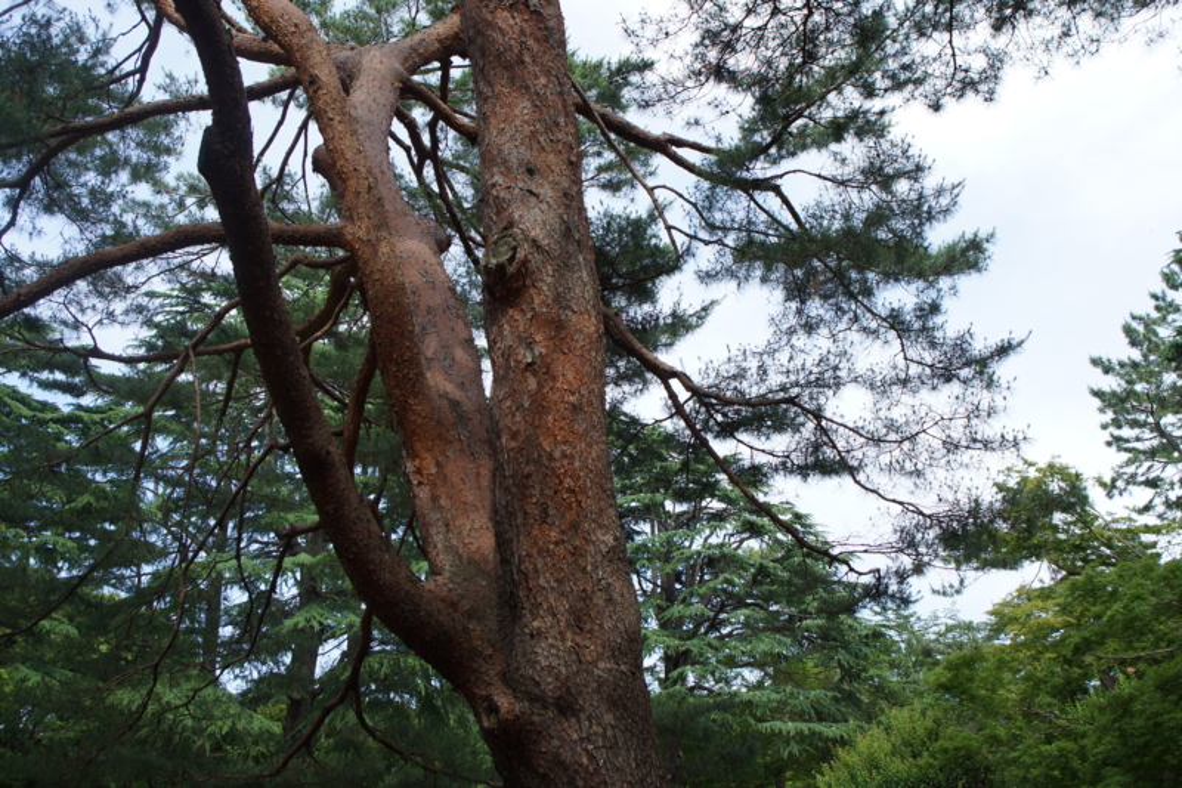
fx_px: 1182
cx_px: 591
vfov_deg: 36.9
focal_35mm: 36
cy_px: 394
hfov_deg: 53.1
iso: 100
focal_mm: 24
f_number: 5.6
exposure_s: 1/160
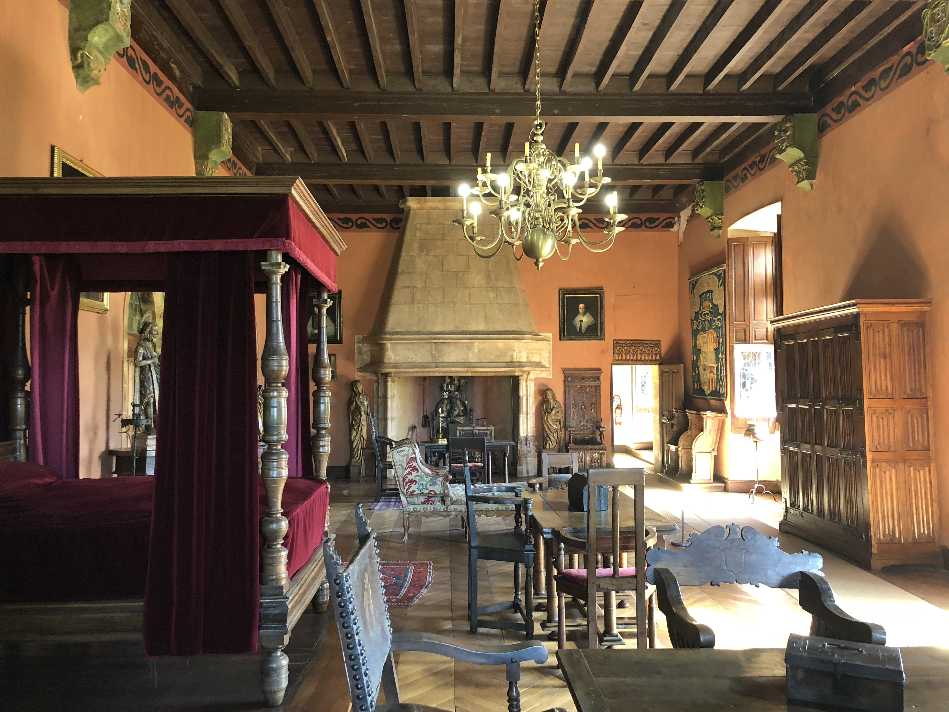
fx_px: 768
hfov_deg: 63.4
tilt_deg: +0.9
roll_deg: -0.8
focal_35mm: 28
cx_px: 474
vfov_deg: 49.7
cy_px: 356
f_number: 1.8
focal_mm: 4
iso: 100
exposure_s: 1/17
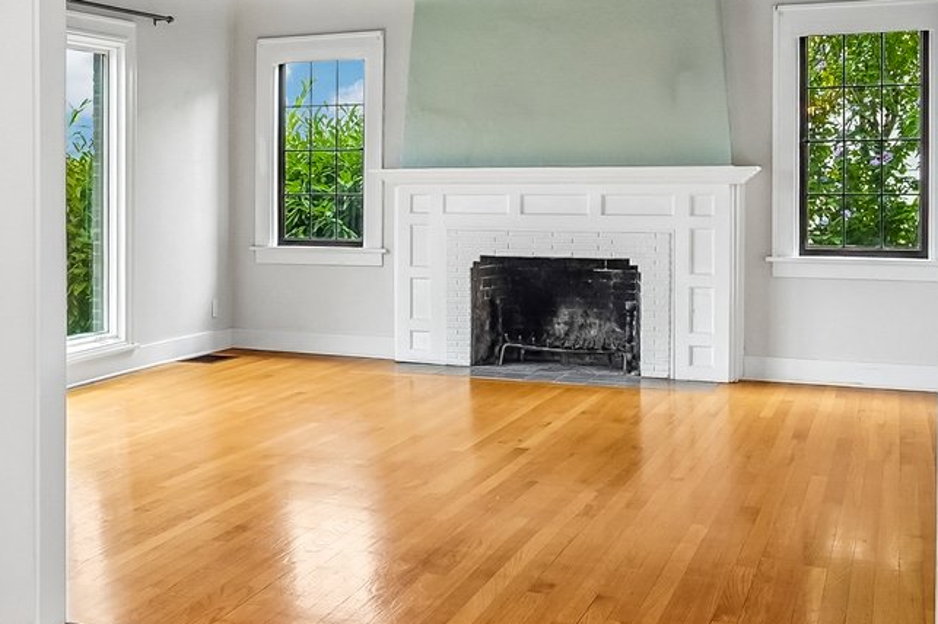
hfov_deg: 34.9
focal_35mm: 51
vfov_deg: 26.3
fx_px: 1328
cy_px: 203
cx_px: -20
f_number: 8
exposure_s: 1/200
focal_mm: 16
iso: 1600
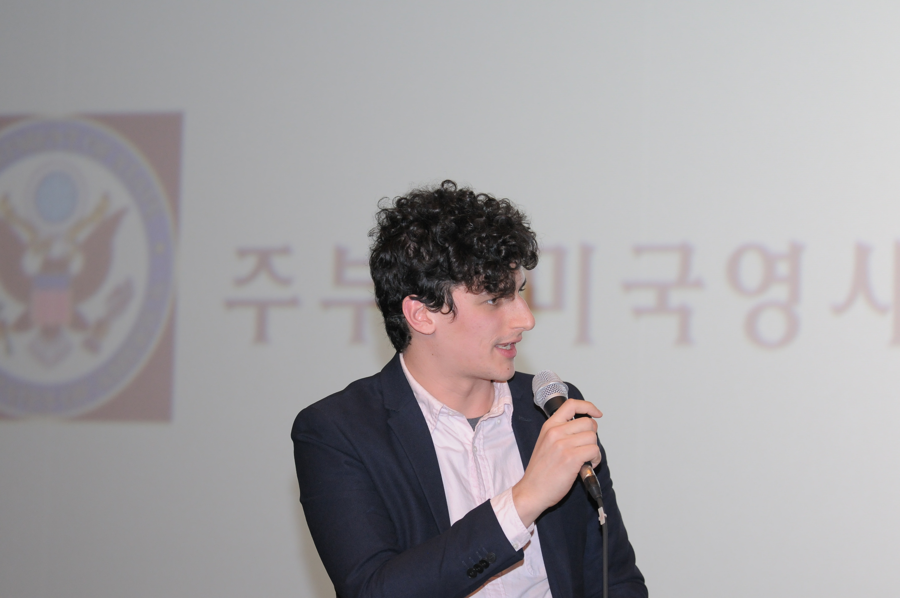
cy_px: 299
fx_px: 3745
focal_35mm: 150
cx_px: 450
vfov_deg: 9.1
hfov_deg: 13.7
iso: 800
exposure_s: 1/125
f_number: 2.8
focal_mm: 100
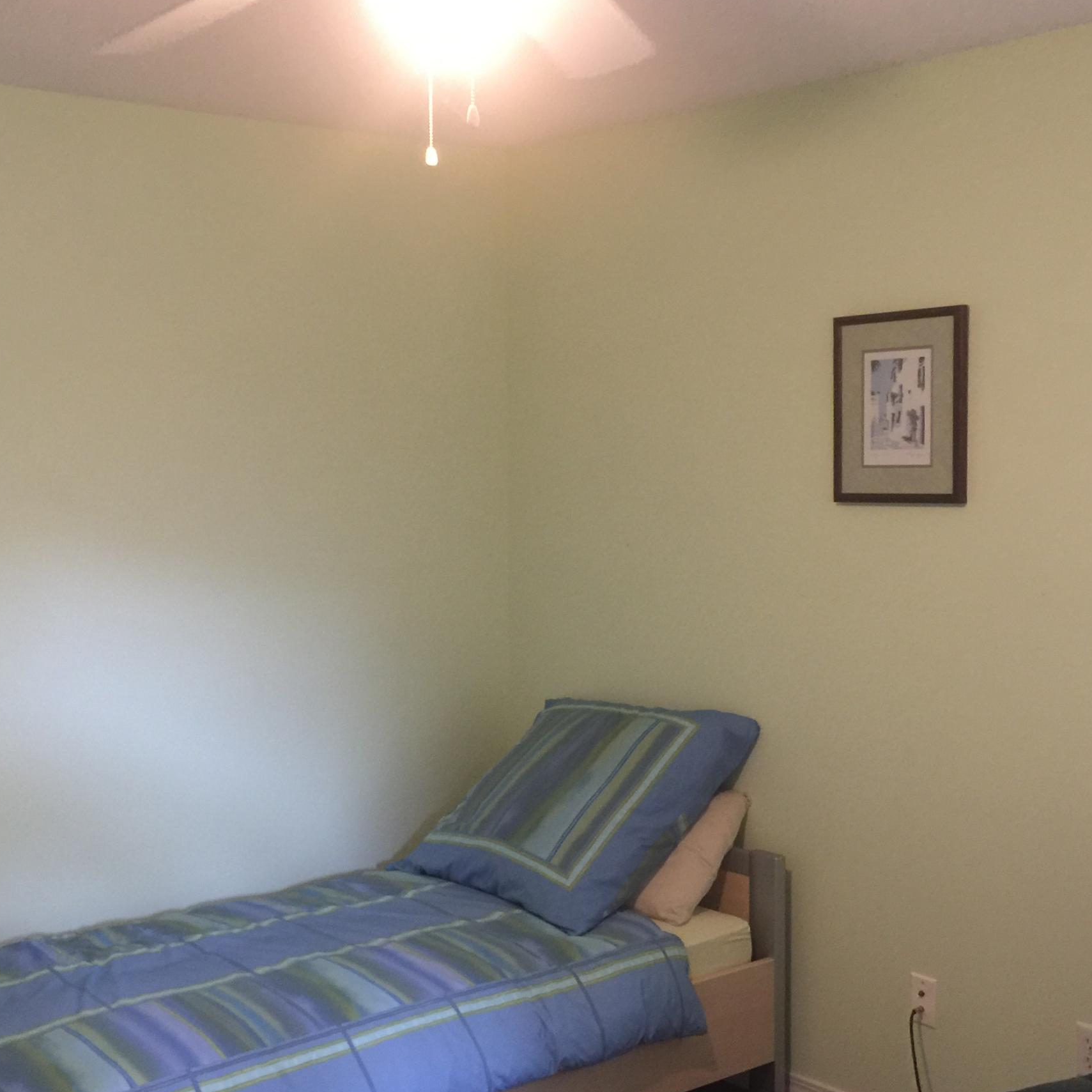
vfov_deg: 37.5
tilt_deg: -5.7
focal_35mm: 45
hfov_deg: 37.4
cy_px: 619
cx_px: 438
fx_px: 1606
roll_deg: +1.0
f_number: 2.2
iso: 80
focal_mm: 4.15
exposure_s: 1/4
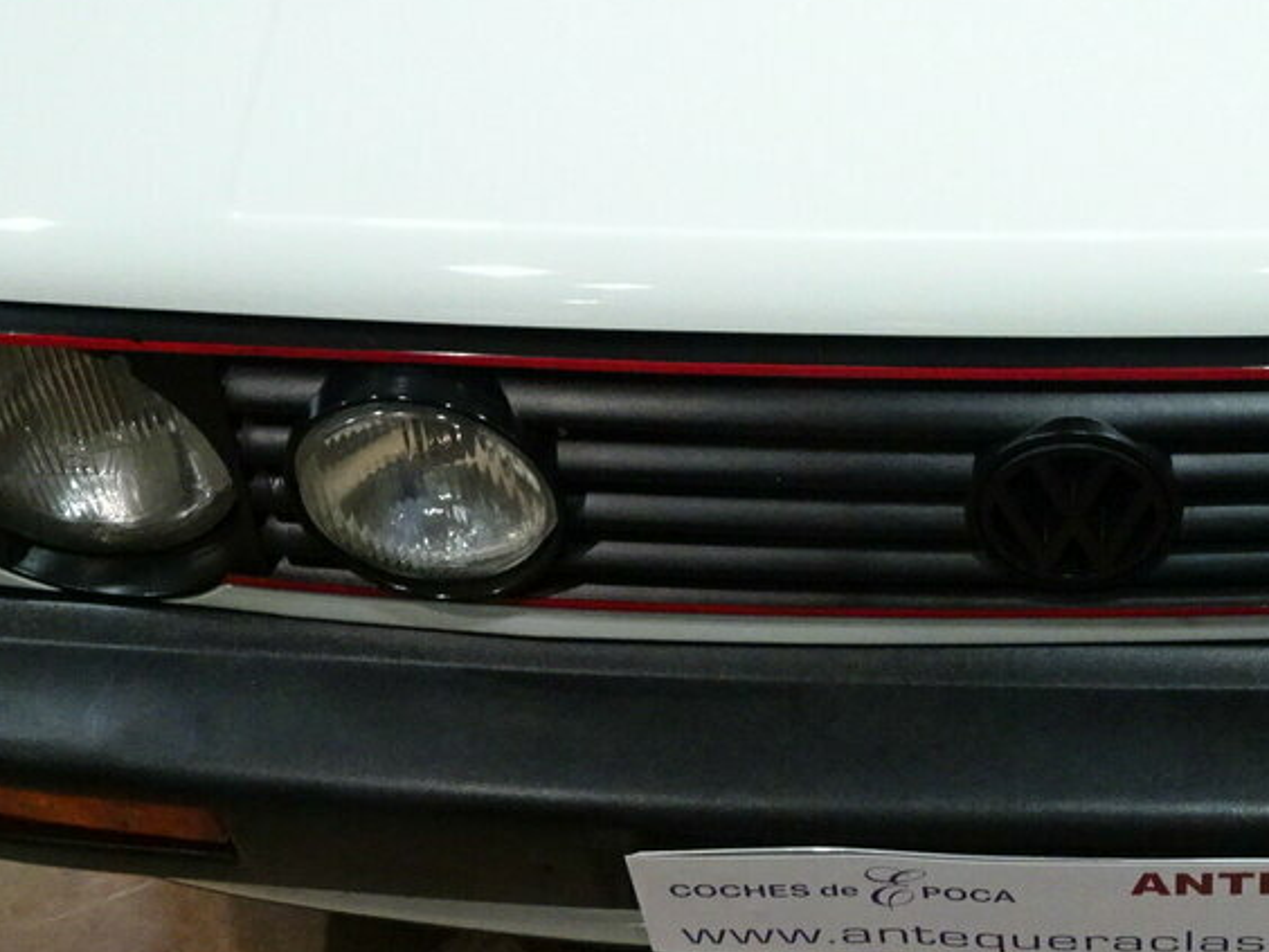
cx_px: 1080
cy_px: 115
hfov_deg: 28.5
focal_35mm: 66
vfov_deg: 21.8
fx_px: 2420
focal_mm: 5.26
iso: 800
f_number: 4
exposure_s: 1/25
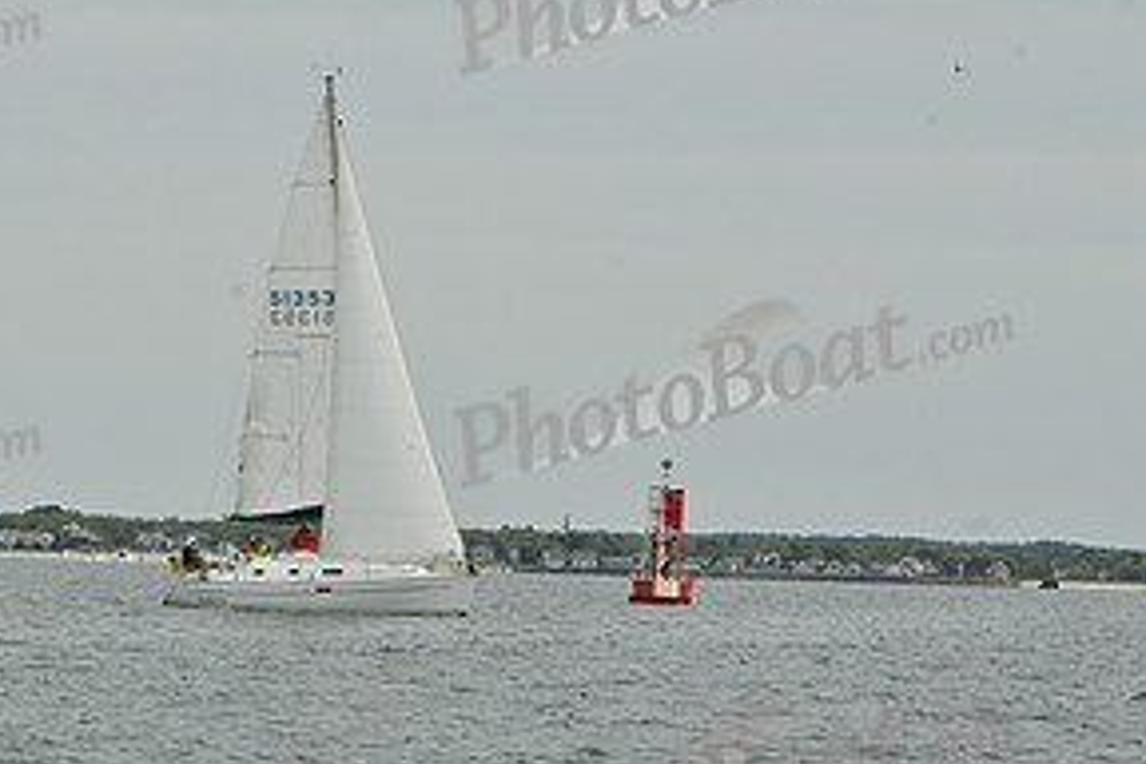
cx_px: 251
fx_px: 8021
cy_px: 233
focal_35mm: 252
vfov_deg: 5.5
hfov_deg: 8.2
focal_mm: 125
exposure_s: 1/800
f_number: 13
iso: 320
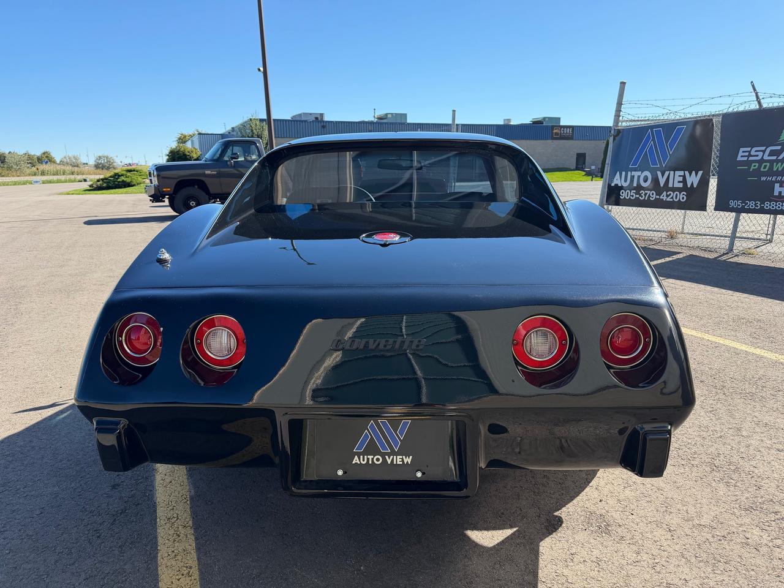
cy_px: 294
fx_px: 544
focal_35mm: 24
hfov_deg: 71.6
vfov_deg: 56.8
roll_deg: +1.0
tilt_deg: -12.3
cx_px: 392
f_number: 1.78
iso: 100
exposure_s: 1/2445
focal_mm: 6.76
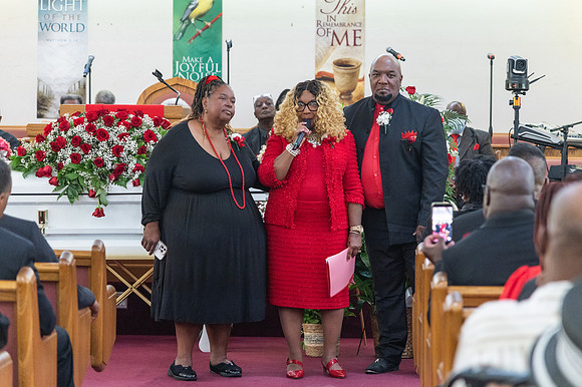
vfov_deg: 11.2
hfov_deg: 16.8
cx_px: 291
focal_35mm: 122
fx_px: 1976
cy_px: 194
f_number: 4
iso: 1600
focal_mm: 120
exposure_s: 1/100
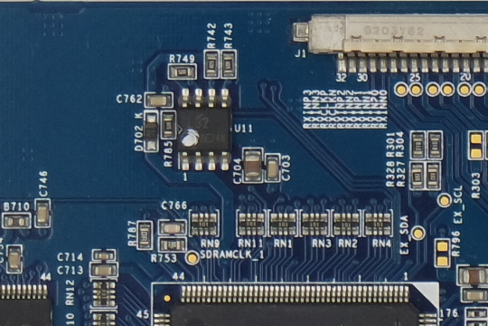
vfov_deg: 3.5
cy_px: 43
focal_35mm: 397
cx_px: 467
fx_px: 5381
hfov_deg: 5.2
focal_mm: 27
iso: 200
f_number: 5.6
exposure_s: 1/125
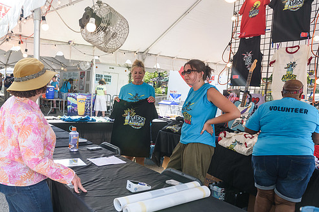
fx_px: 284
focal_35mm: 32
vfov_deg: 41.0
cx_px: 125
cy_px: 121
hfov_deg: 58.2
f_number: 5
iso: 400
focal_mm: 24
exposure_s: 1/640
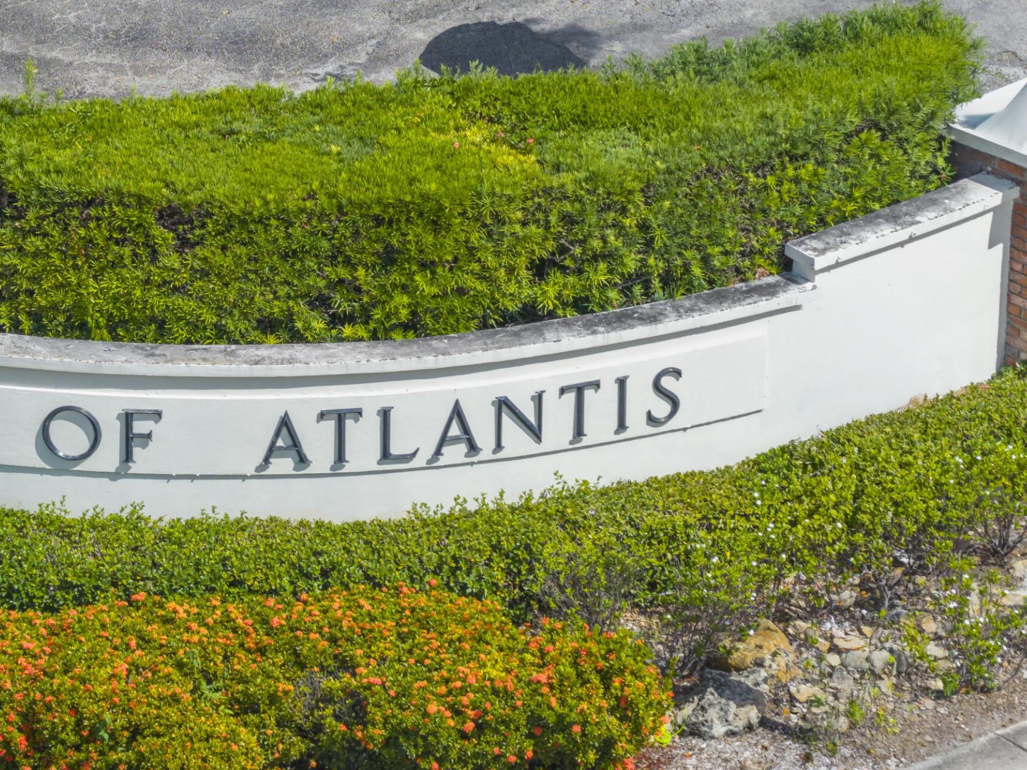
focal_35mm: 291
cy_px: 404
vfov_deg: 5.1
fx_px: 8633
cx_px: 176
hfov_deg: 6.8
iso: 500
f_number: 2.8
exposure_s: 1/4000
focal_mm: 40
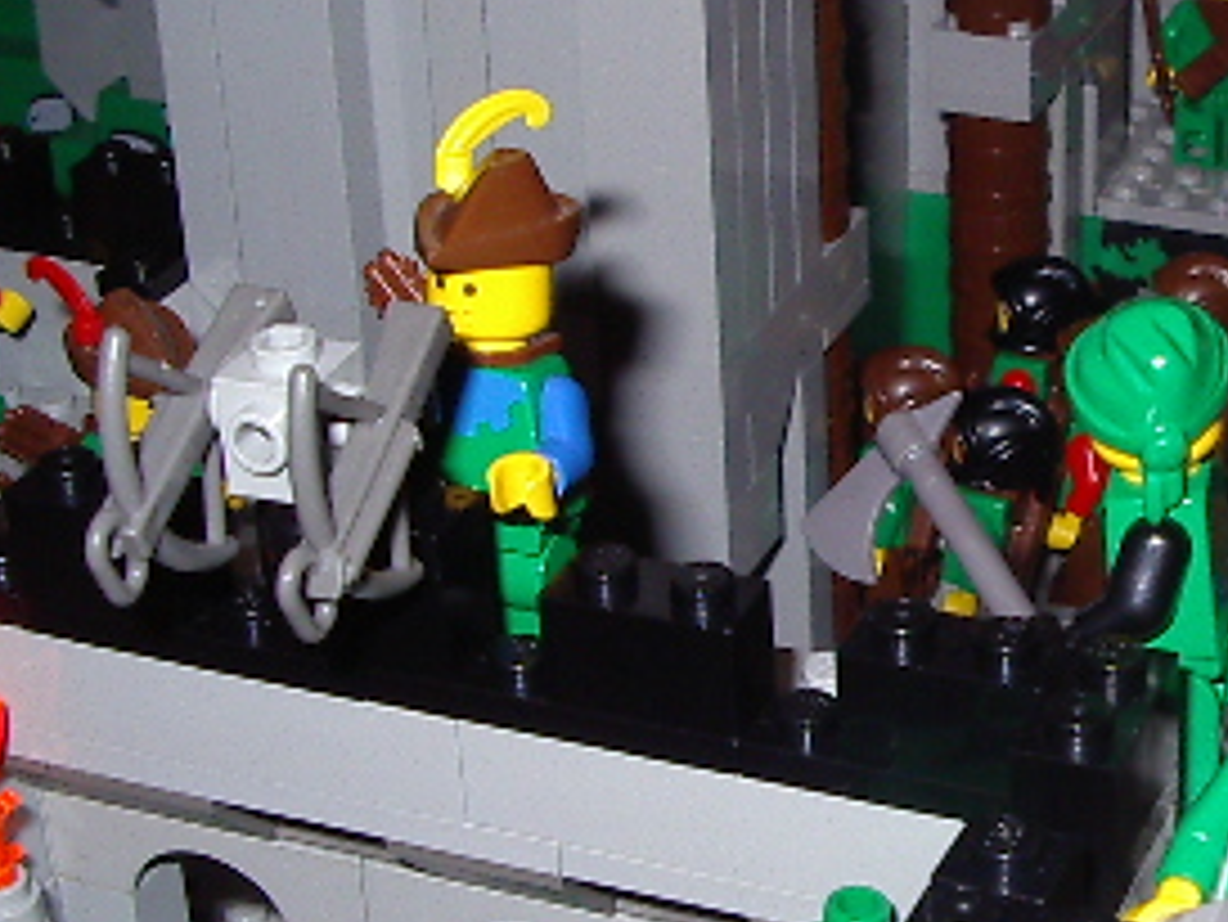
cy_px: 409
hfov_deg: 21.2
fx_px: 3159
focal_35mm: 89
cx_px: 1246
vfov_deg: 16.6
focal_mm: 5.8
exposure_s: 1/60
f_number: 4.8
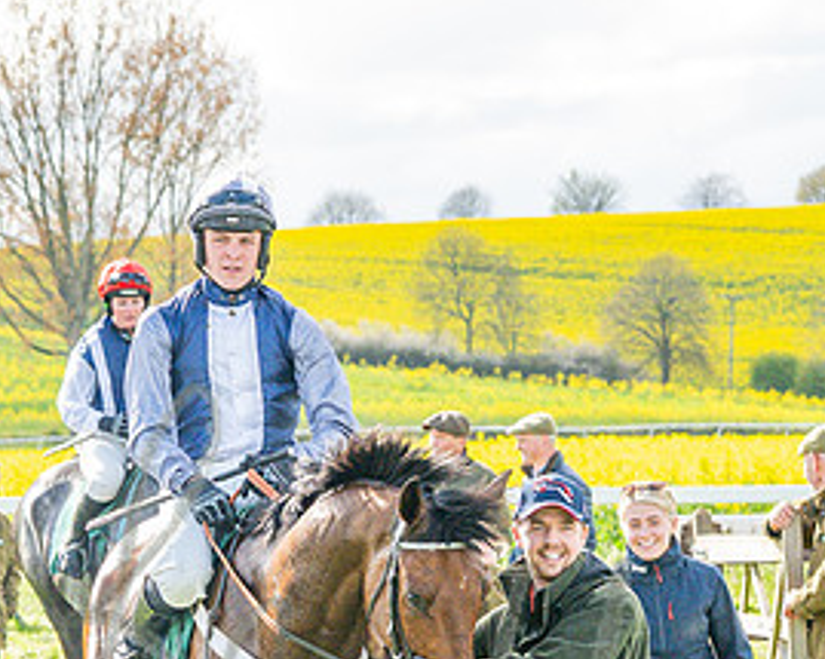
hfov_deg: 6.6
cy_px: 499
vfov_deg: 5.3
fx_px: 7103
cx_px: 106
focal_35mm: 291
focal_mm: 60
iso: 400
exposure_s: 1/800
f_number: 4.5
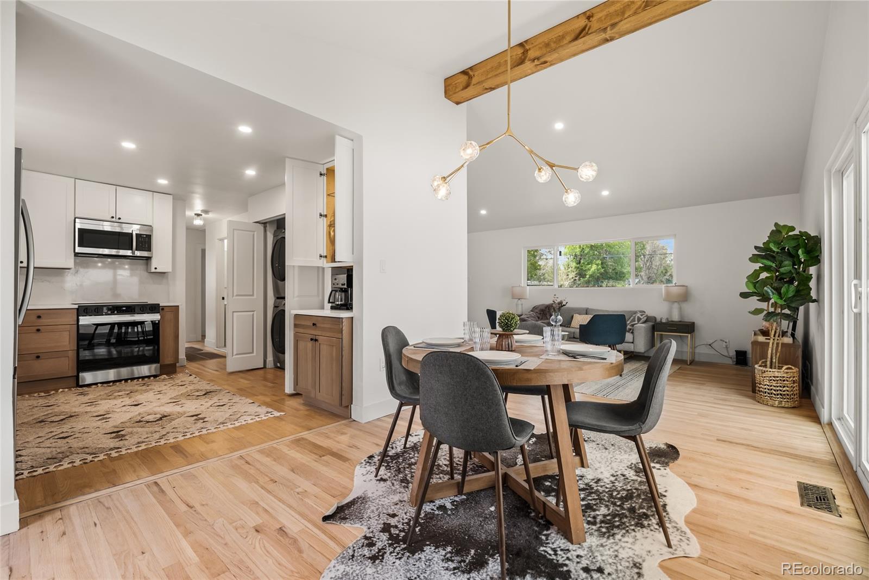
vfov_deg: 73.8
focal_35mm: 16
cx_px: 434
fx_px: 386
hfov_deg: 96.7
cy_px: 290
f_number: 8
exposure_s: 1/2
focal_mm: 16
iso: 200
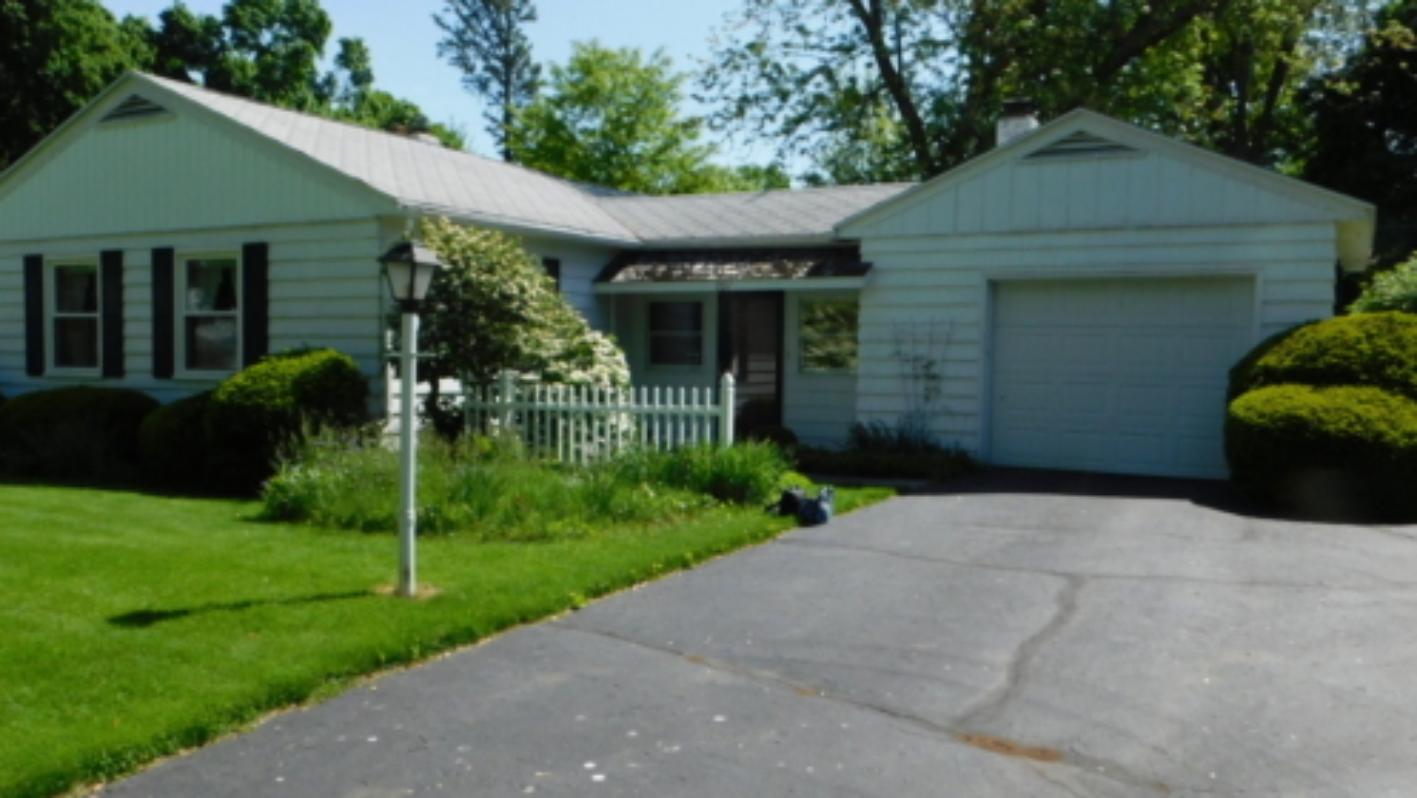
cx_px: 681
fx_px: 1203
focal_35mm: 32
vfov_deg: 36.7
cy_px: 425
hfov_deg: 61.0
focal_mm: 4.5
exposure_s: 1/1250
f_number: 3.1
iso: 125
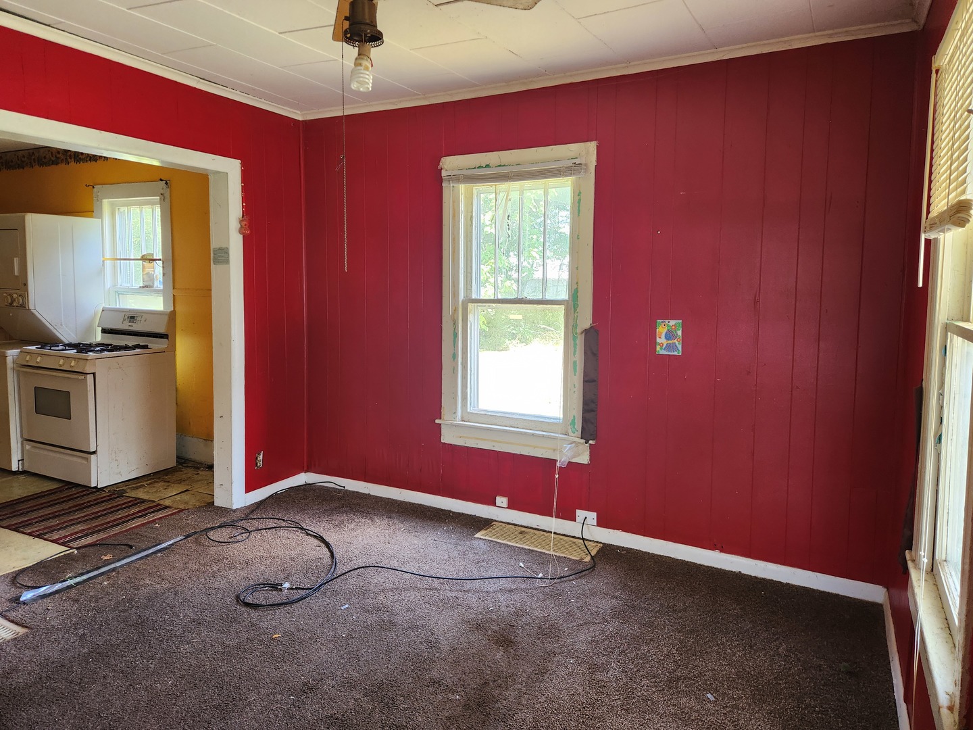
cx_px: 486
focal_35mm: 23
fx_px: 646
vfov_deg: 58.9
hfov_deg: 73.9
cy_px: 365
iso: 200
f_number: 1.8
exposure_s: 1/120
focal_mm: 5.4
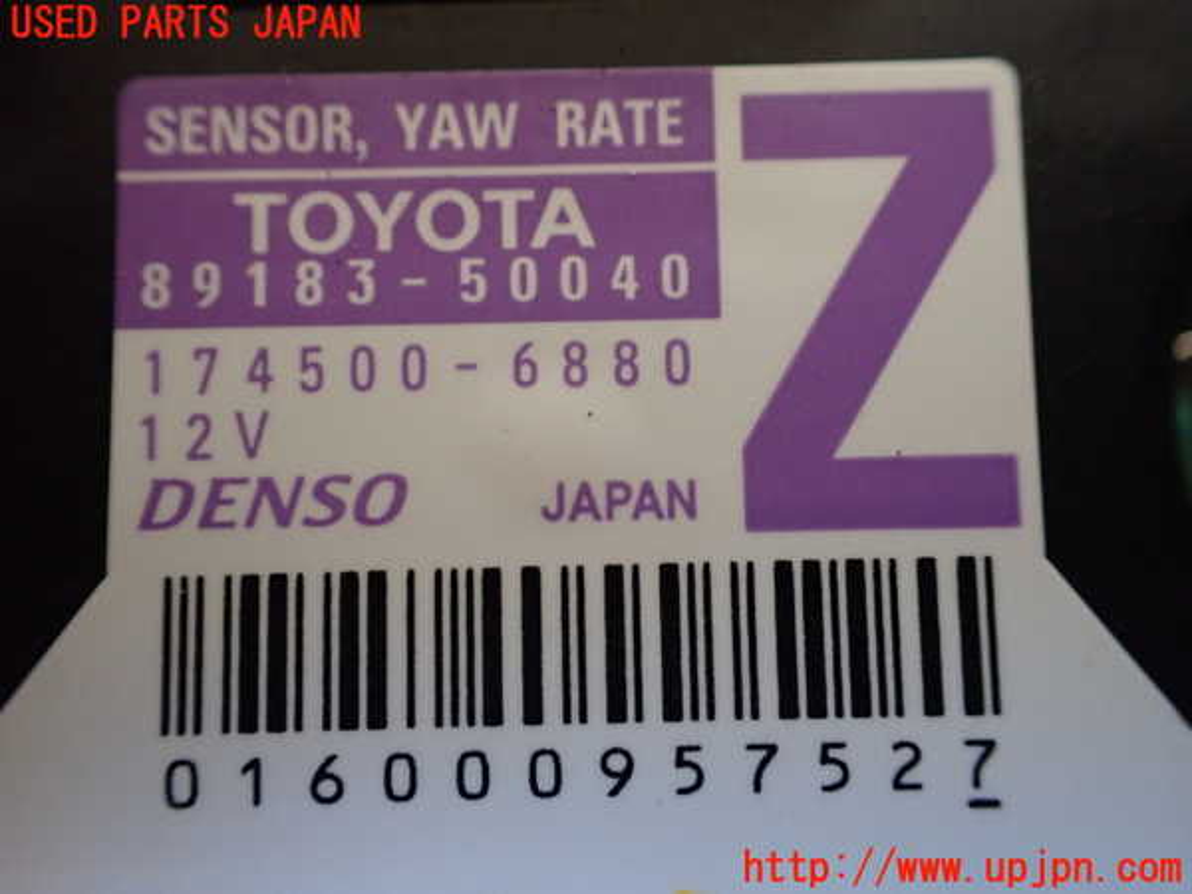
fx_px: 1033
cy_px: 447
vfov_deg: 46.8
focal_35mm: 30
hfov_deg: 60.0
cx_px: 596
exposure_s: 1/125
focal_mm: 5.4
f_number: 2.3
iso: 640
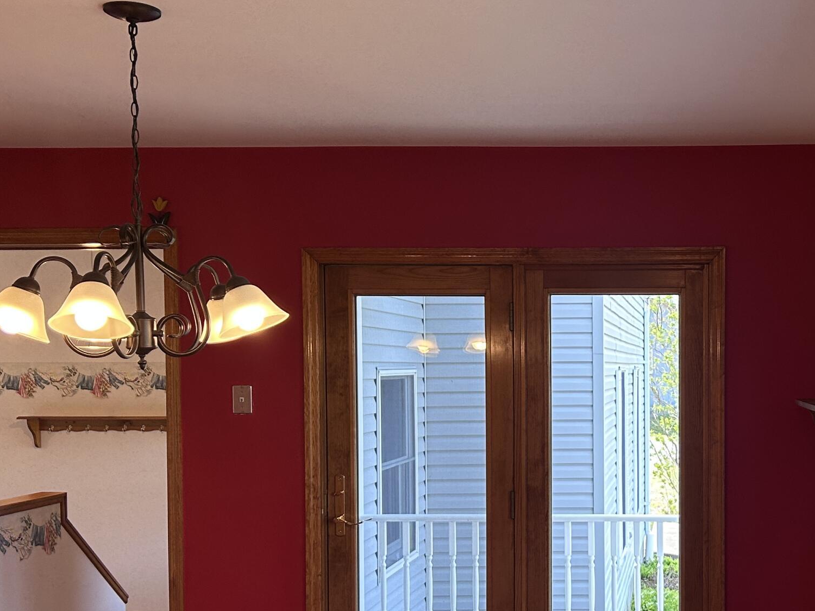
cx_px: 657
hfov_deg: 35.6
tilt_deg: -1.8
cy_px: 401
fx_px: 1224
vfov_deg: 27.9
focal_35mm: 52
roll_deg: -0.1
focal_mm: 5.7
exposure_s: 1/120
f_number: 1.5
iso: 100
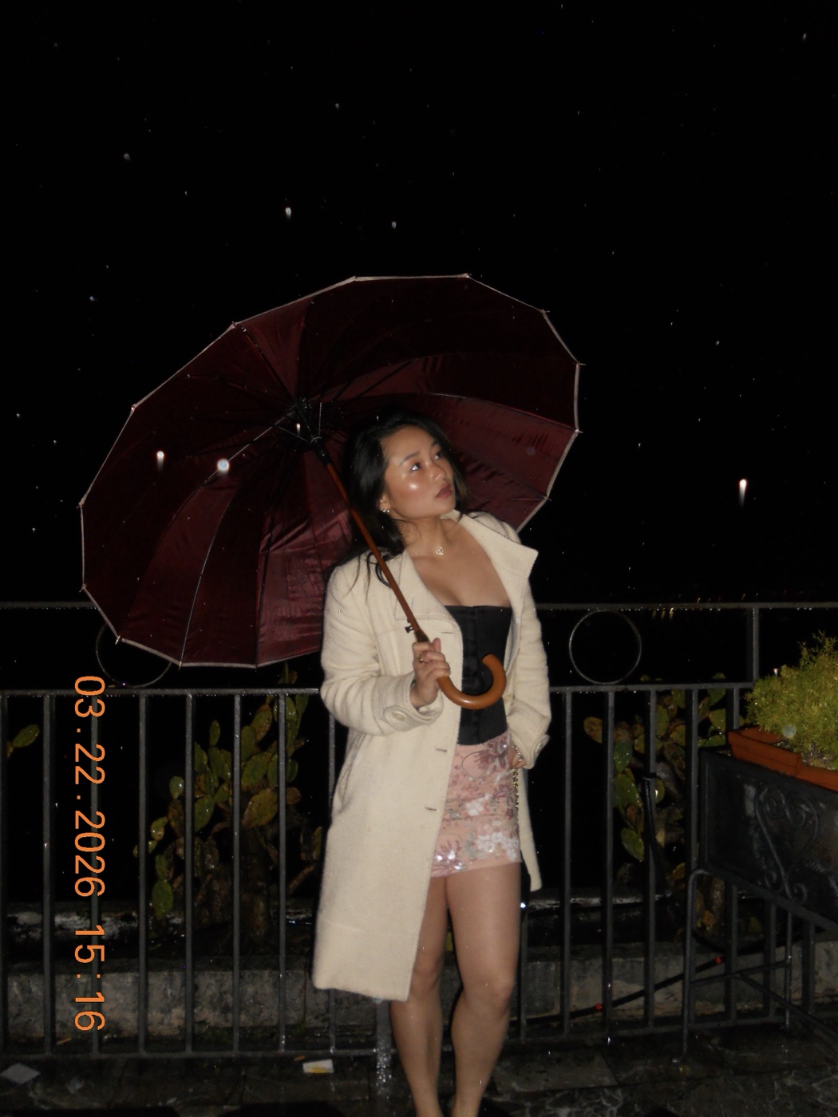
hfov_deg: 44.2
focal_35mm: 32
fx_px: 1033
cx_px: 419
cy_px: 558
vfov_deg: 56.8
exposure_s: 1/25
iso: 250
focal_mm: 5.8
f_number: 3.5
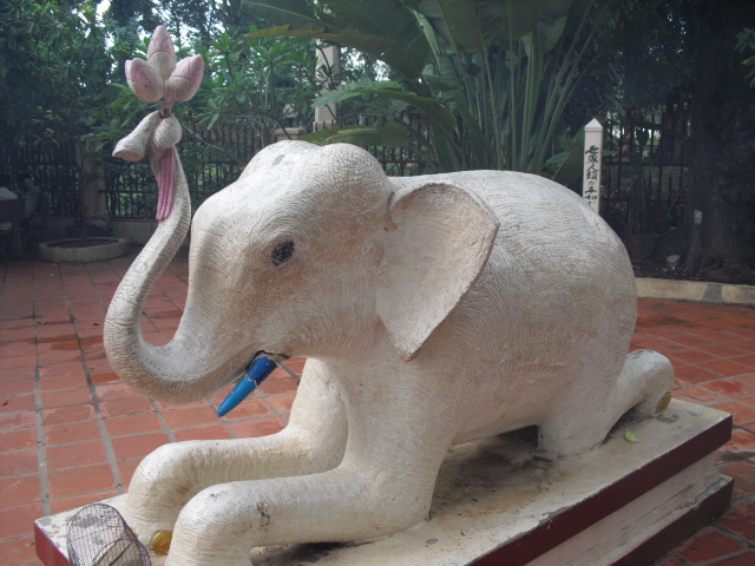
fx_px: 785
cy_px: 283
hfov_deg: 51.4
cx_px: 378
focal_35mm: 36
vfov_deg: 39.7
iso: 100
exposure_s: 1/125
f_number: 3.1
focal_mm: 6.3
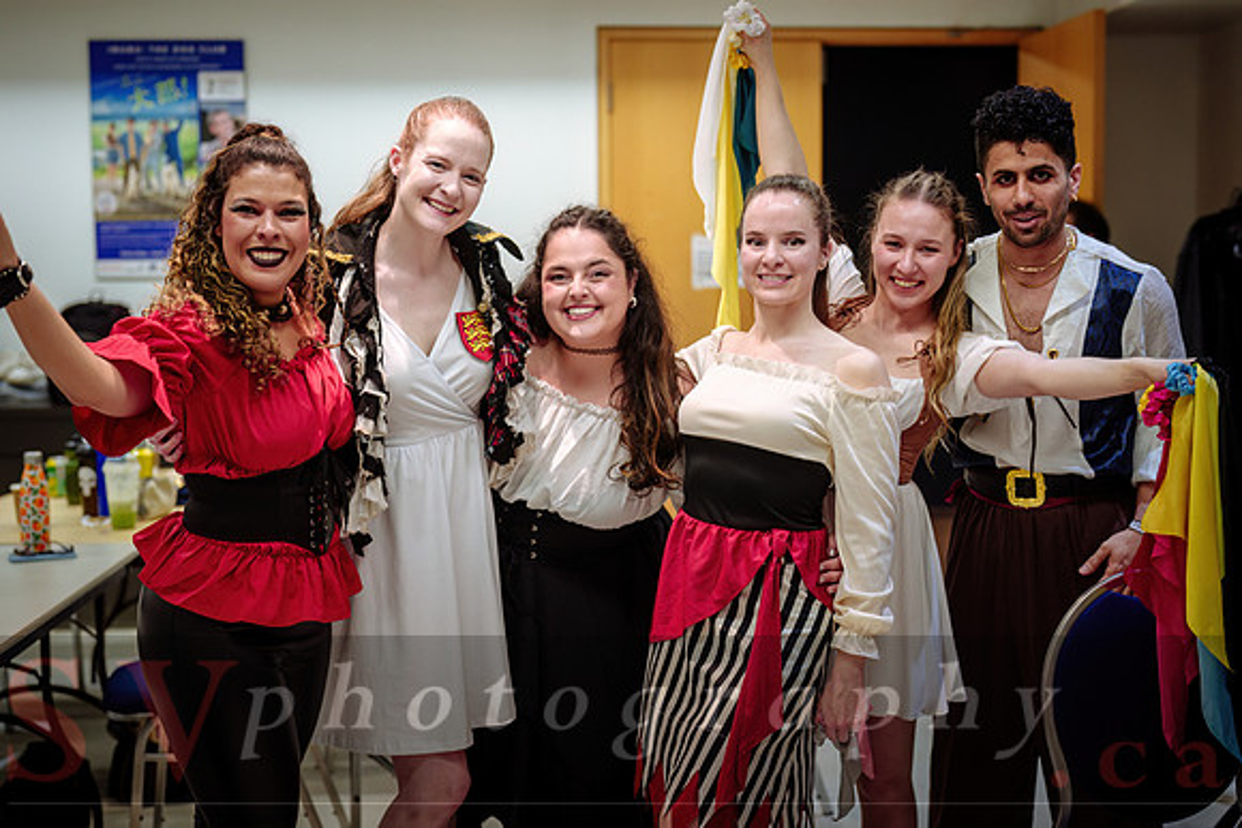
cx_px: 641
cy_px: 401
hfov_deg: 38.5
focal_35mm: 52
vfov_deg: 26.2
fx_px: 1780
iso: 800
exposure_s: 1/250
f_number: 2.2
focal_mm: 50
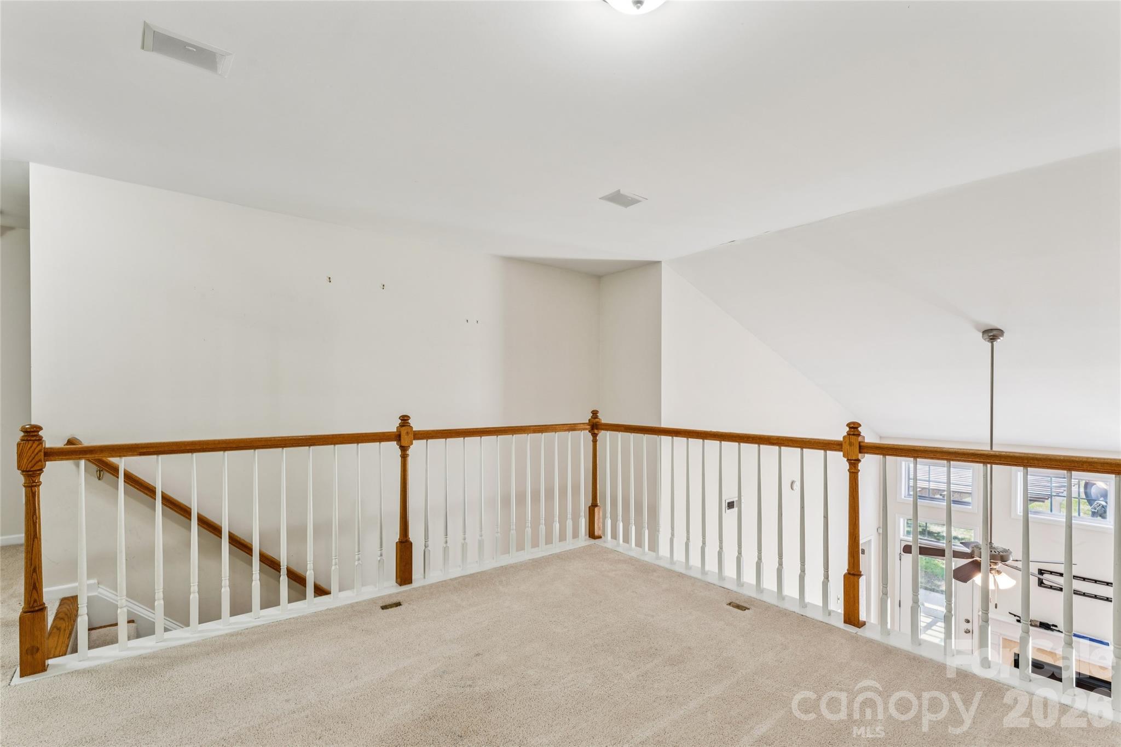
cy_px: 374
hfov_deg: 95.7
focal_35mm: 16
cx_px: 560
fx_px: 507
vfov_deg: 72.7
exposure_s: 1/2.5
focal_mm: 16.3
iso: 100
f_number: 9
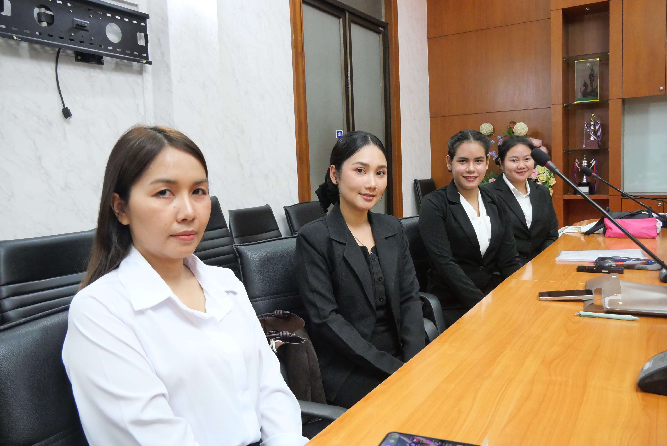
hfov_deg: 63.6
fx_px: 538
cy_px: 223
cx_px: 334
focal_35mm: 29
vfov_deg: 45.0
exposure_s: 1/60
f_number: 5
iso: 3200
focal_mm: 14
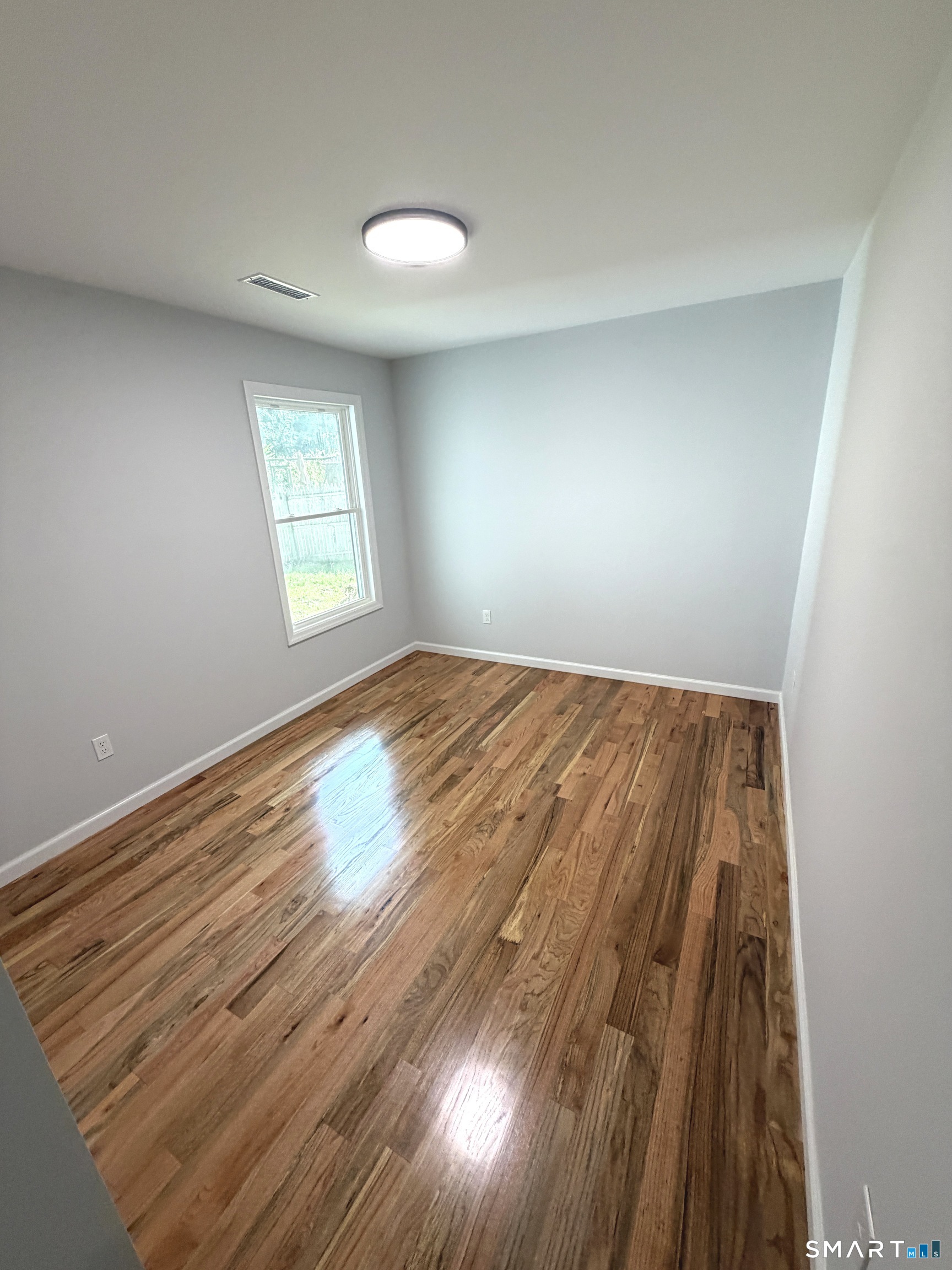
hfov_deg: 85.7
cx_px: 476
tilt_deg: -18.3
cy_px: 635
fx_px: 513
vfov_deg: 102.1
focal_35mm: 14
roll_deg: +2.3
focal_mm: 2.22
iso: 250
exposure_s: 1/120
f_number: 2.2
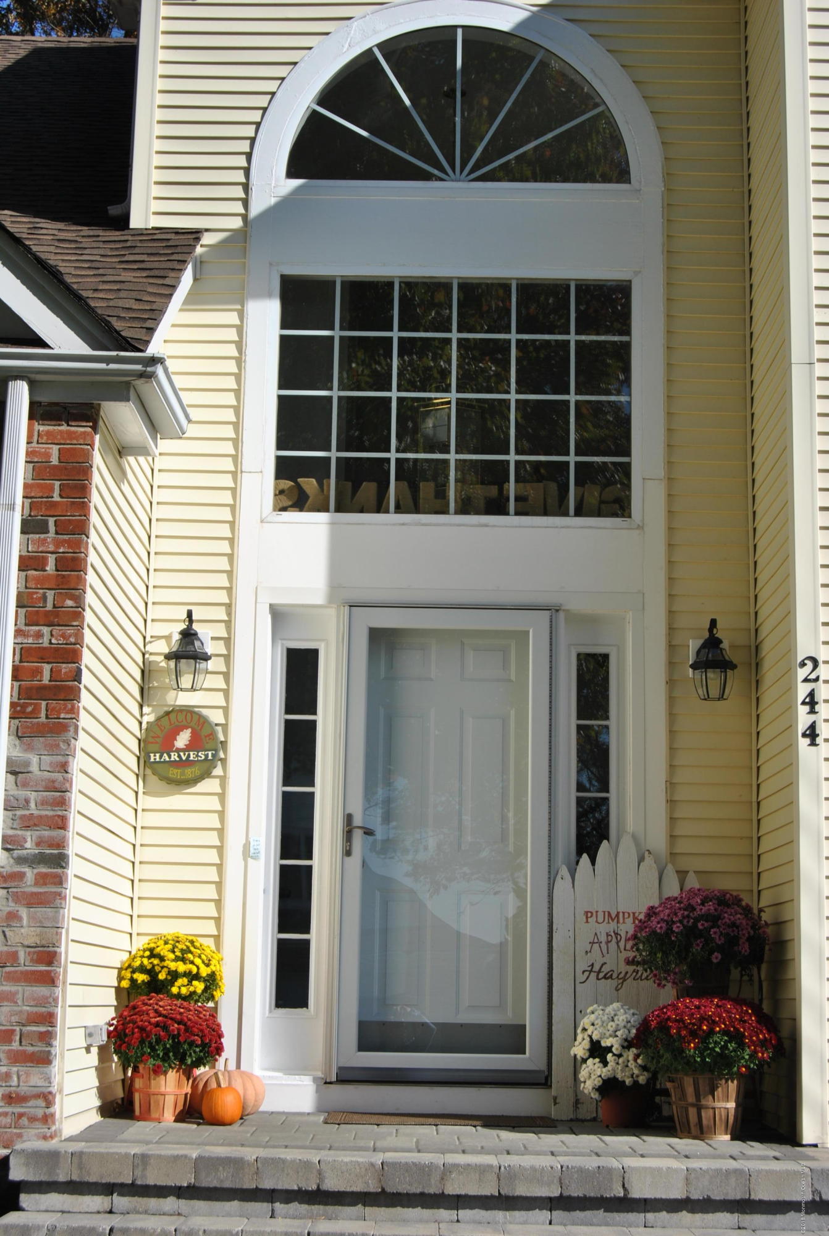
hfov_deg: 23.9
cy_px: 618
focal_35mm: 57
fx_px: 1960
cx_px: 414
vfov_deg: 35.0
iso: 100
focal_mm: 38
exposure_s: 1/250
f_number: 8
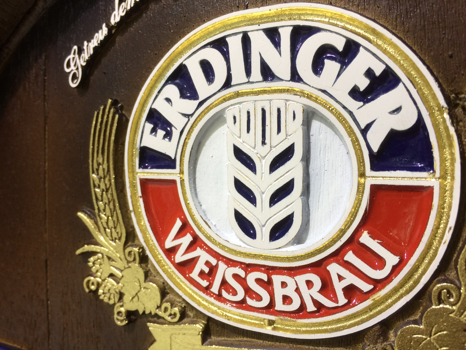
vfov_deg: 48.2
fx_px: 390
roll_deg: -0.7
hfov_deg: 61.7
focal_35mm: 29
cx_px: 233
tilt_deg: -4.2
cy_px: 175
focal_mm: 4.15
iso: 40
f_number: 2.2
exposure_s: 1/40
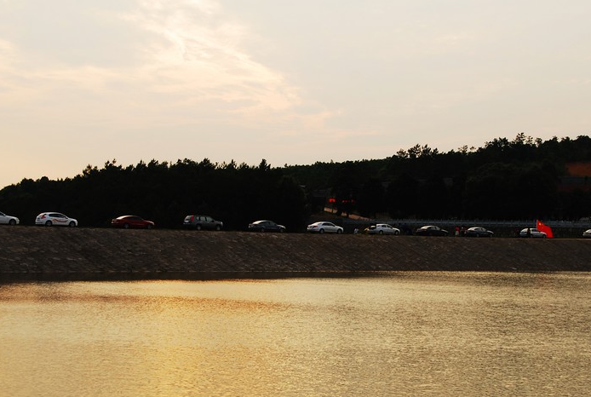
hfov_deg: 28.8
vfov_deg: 19.5
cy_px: 222
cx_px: 313
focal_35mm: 70
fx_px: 1152
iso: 100
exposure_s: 1/80
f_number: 10
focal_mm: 36
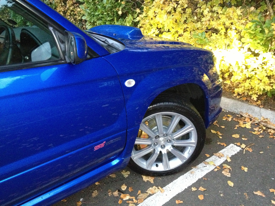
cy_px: 103
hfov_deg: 52.6
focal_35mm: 35
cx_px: 138
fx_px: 278
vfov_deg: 40.7
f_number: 2.4
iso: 800
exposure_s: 1/16
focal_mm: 4.28
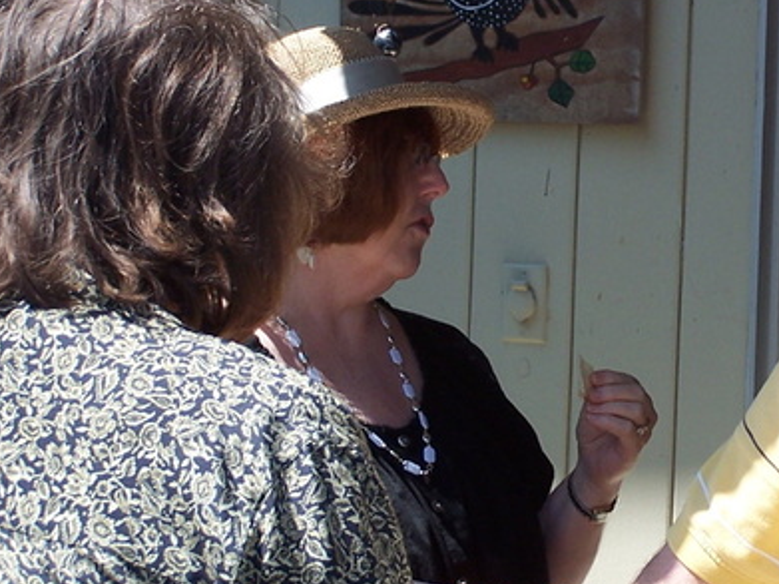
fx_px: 3735
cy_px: 261
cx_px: 725
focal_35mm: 166
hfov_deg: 11.8
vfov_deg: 8.9
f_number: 3.2
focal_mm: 13.7
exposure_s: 1/500
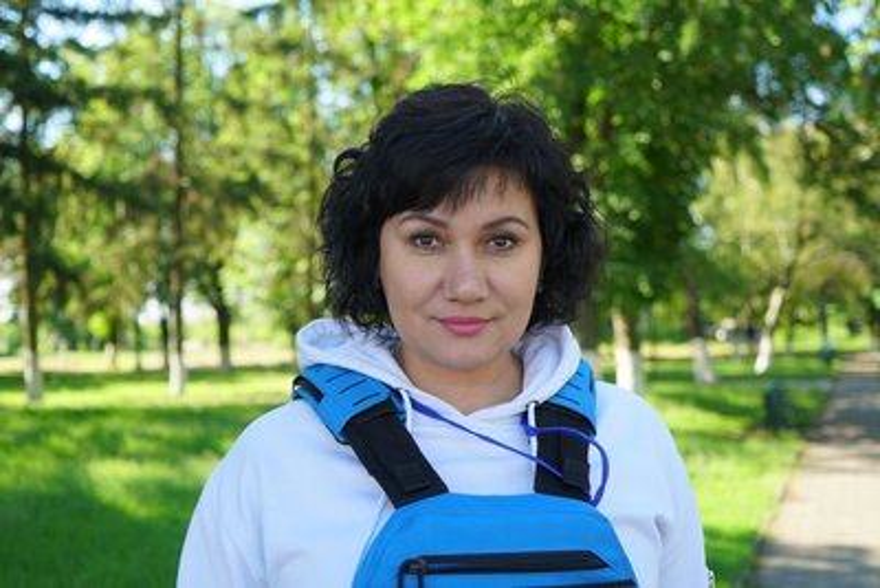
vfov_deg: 32.7
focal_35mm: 41
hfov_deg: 47.4
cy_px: 294
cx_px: 440
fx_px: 1003
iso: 100
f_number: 4
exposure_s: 1/160
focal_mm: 41
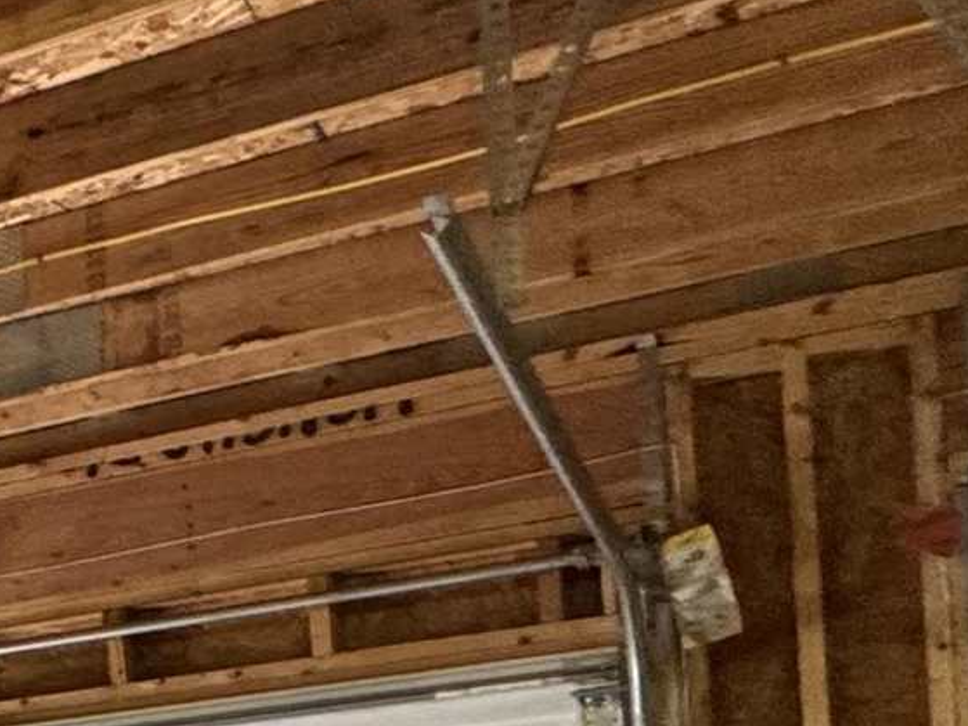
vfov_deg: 17.4
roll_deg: +0.9
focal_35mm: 77
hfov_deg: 15.5
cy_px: 1062
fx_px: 2153
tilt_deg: +2.1
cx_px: -1283
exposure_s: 1/60
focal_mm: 2.22
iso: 200
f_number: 2.2
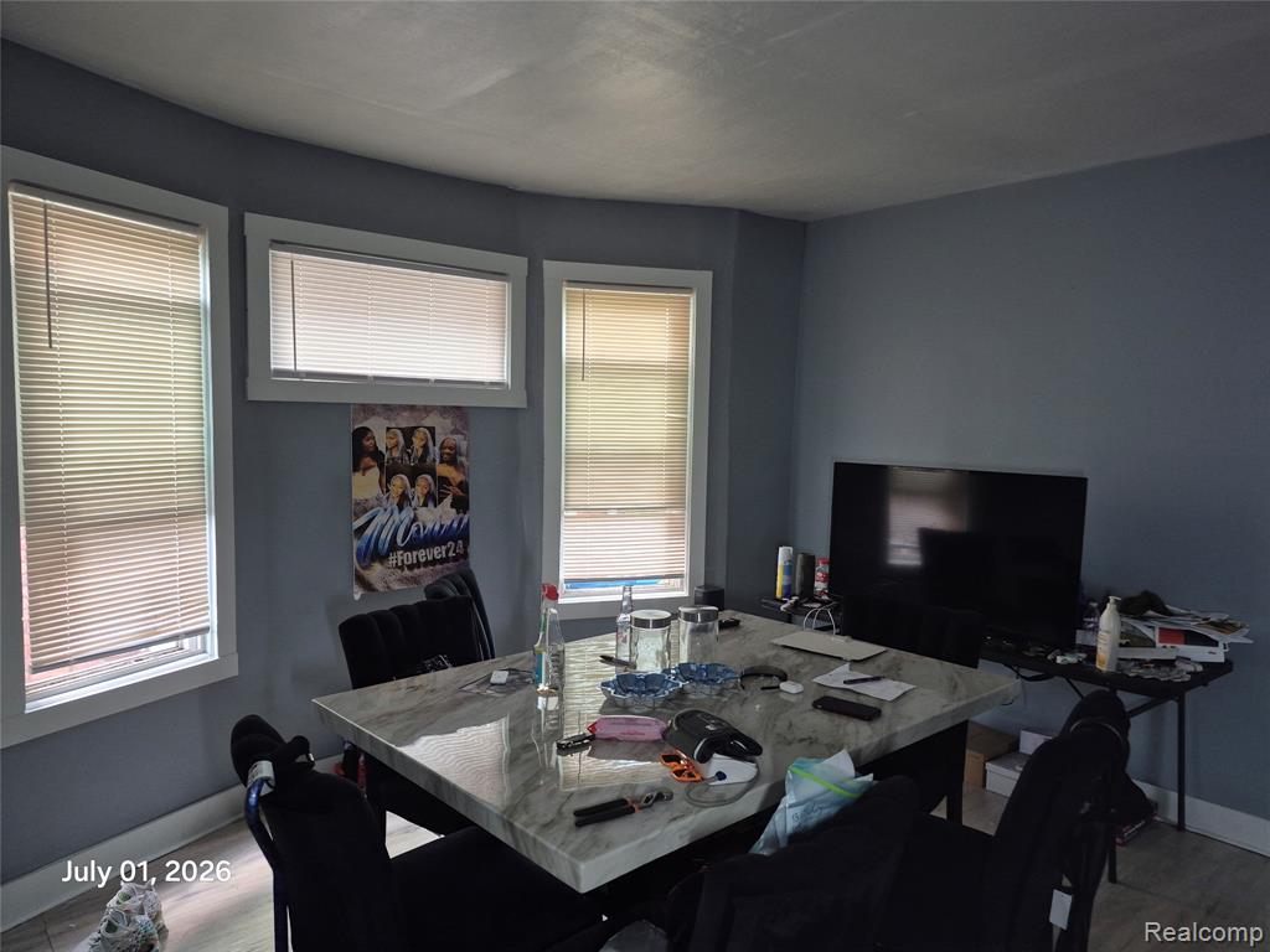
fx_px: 844
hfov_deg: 73.9
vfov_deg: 58.9
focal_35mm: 23
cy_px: 476
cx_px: 635
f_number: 1.8
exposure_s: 1/120
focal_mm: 5.4
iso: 320
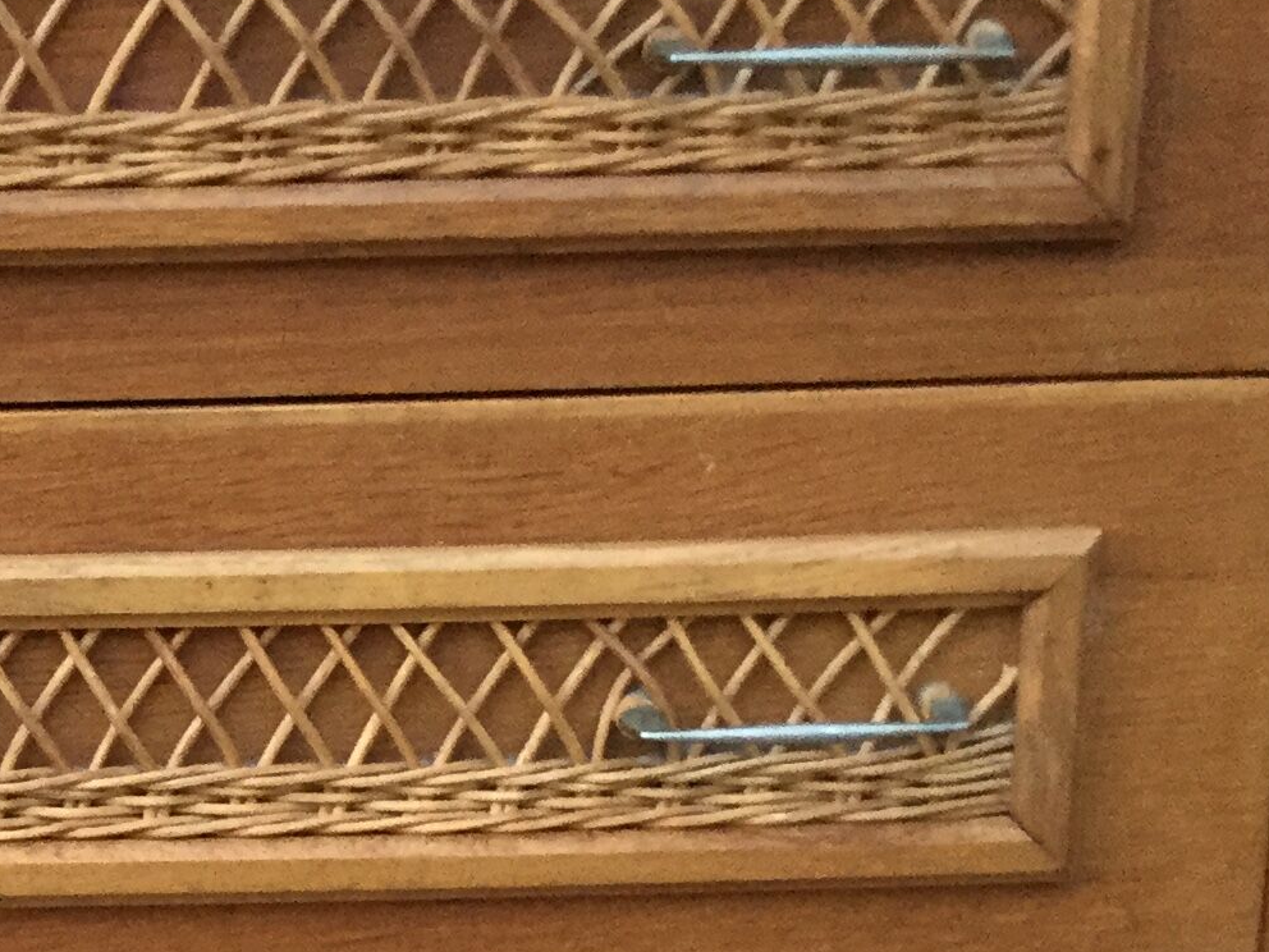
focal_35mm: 102
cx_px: -65
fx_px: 3739
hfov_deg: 18.6
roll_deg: -1.8
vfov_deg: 14.2
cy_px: 1076
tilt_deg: -17.5
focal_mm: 3.3
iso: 160
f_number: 2.4
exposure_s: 1/33
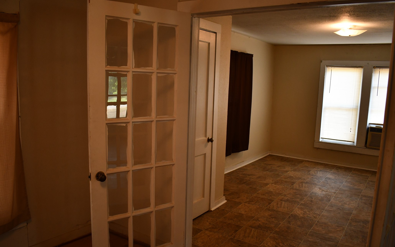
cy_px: 136
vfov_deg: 43.1
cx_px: 199
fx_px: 312
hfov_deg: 64.6
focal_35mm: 29
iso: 800
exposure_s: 1/200
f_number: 3.5
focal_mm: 18
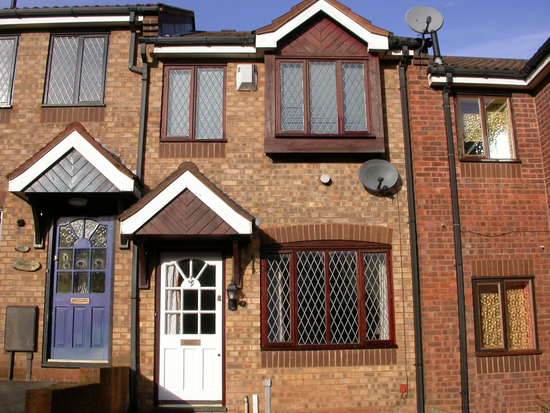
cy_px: 206
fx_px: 604
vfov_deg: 37.7
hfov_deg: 49.0
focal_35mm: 38
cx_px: 275
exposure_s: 1/292
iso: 100
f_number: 7.5
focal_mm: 7.85
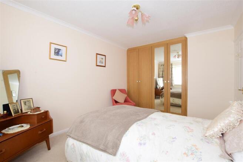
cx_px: 122
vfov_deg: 77.3
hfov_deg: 100.4
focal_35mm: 15
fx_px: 101
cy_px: 81
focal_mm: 10
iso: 400
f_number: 13
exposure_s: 1/2
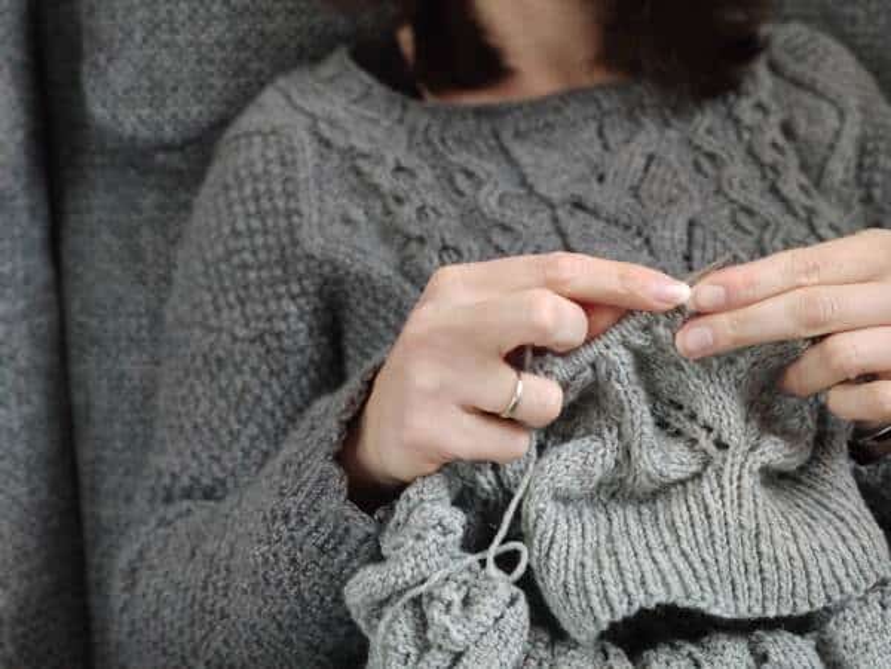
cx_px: 446
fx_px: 1055
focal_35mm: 41
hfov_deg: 45.8
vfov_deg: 35.1
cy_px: 334
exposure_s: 1/33
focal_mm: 8.16
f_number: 2
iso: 1896
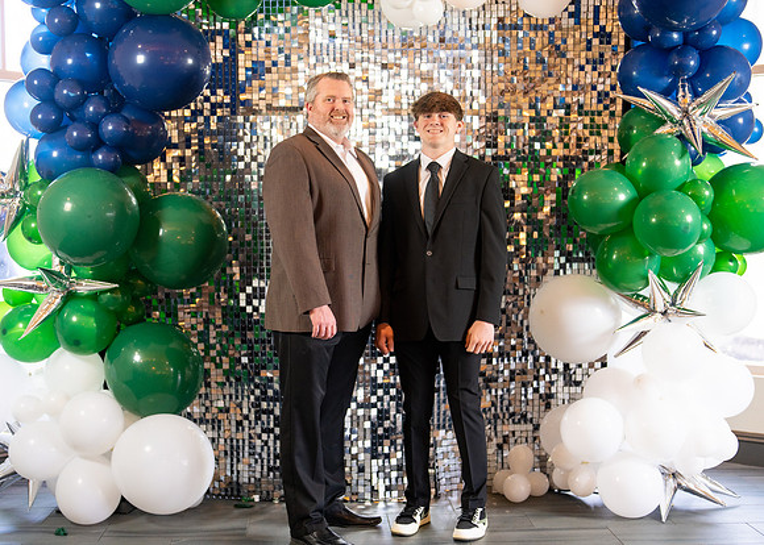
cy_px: 272
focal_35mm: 52
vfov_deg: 27.0
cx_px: 382
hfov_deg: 37.2
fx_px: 1137
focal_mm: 50
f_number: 1.2
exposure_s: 1/320
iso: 800
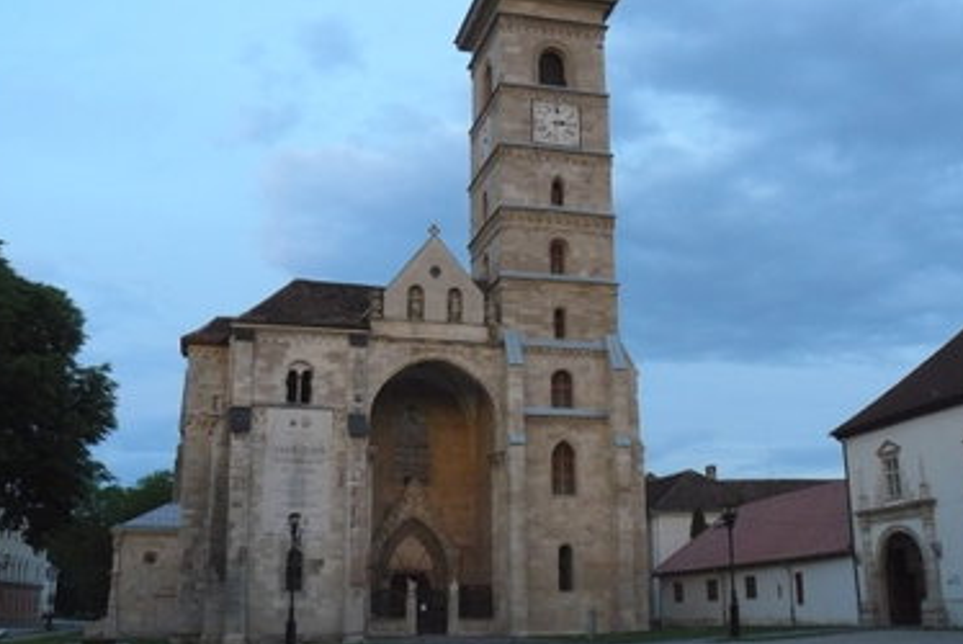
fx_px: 1071
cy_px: 276
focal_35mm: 40
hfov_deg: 48.4
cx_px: 487
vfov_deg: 33.4
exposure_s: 1/125
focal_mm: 6
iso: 400
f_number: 3.2
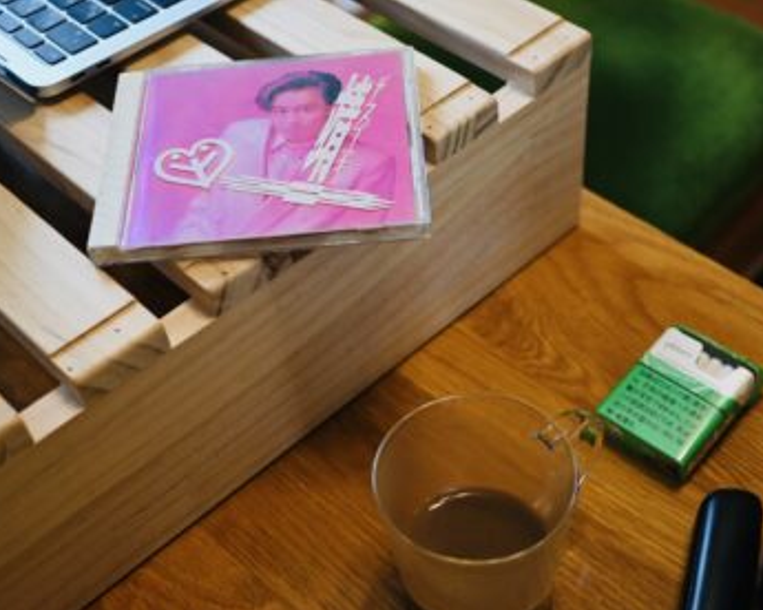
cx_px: 383
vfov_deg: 31.5
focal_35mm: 48
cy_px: 307
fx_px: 1084
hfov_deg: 38.8
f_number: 2.8
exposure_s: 1/125
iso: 500
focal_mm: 28
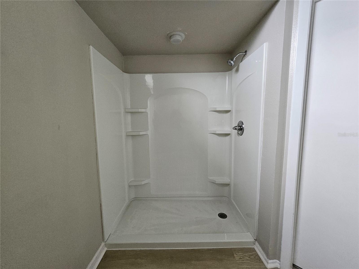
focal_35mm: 13
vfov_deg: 89.9
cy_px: 134
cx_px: 180
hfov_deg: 106.2
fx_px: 135
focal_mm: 1.74
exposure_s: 1/60
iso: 200
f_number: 2.2
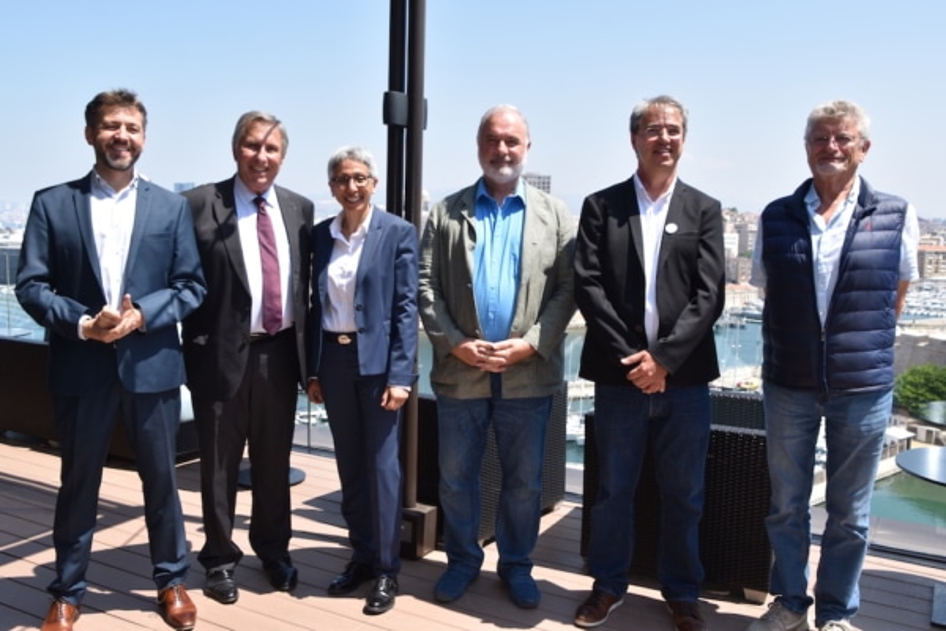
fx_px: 867
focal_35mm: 33
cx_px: 473
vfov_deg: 40.0
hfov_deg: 57.2
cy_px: 316
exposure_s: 1/200
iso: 100
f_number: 8
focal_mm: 22
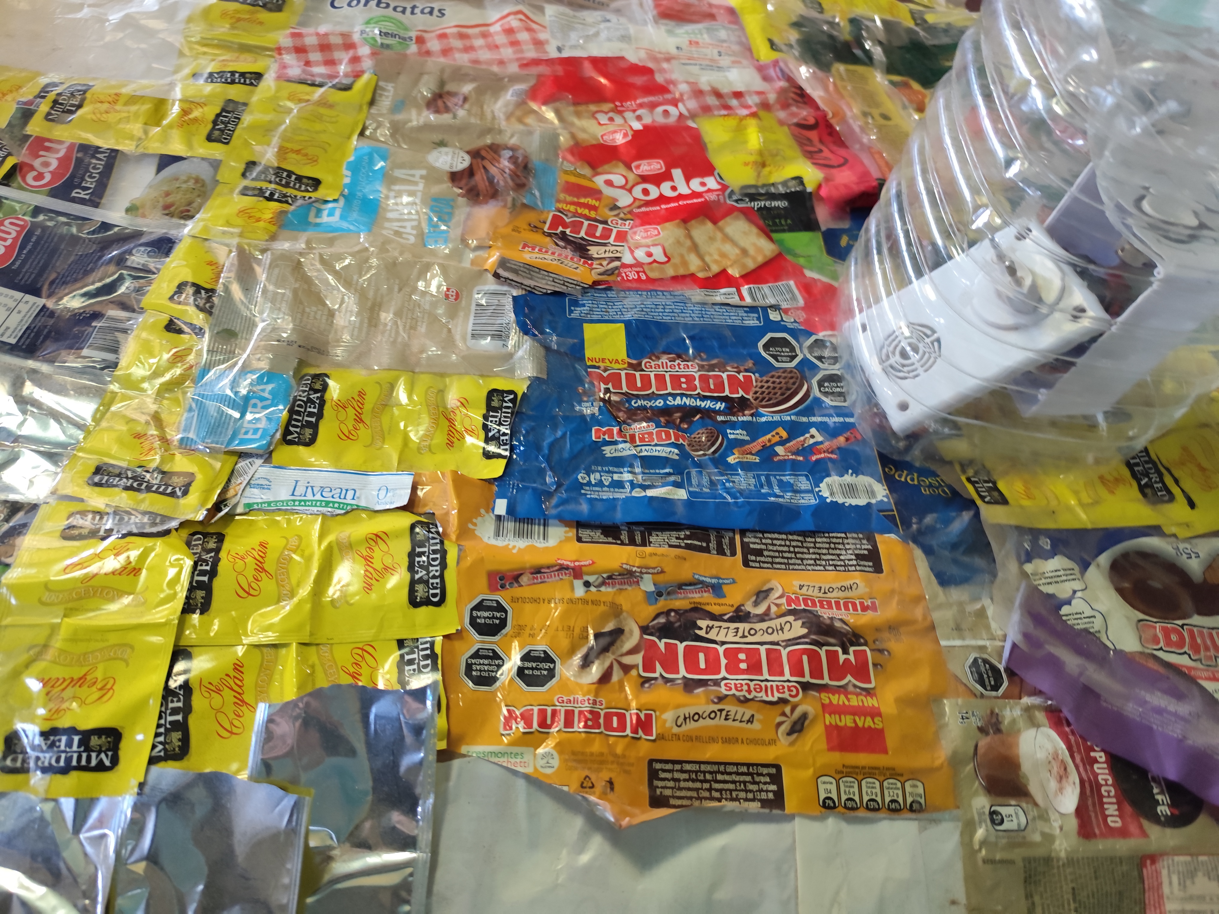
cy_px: 457
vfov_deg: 58.9
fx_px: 810
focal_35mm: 23
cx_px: 610
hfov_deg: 73.9
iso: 1250
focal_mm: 6.14
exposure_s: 1/25
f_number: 1.65
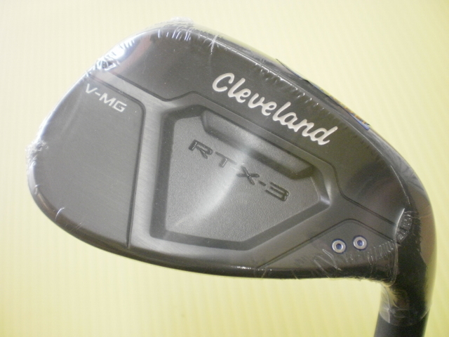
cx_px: 224
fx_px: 467
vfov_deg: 39.7
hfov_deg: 51.4
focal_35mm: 36
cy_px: 168
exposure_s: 1/125
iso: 400
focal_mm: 6.3
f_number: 3.1
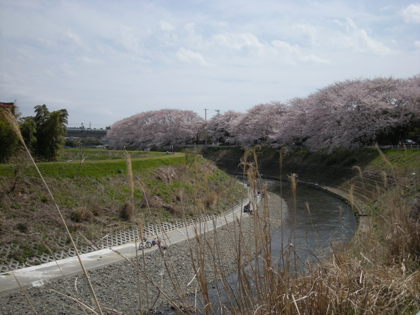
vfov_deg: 32.9
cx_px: 210
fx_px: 534
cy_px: 158
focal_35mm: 44
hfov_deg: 42.9
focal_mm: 7.1
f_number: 6.1
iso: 64
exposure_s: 1/400
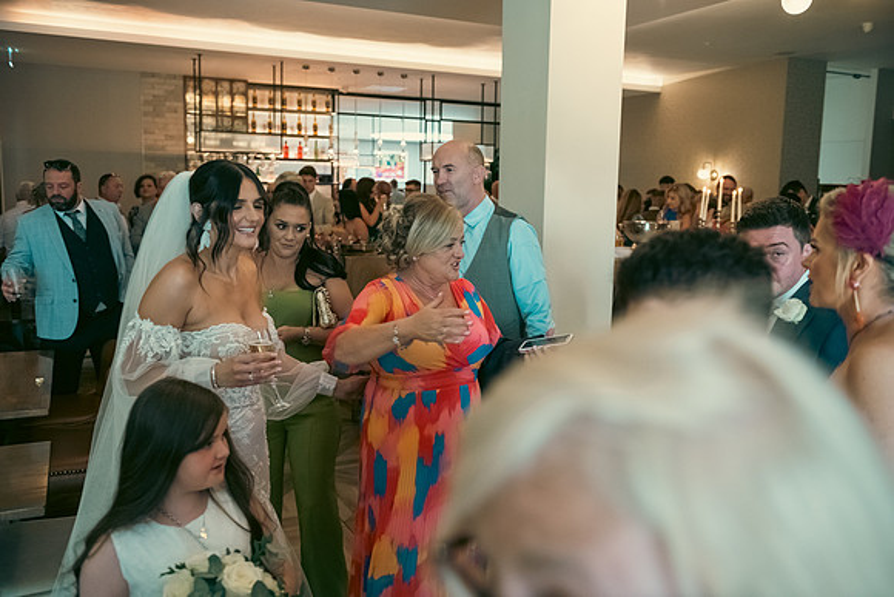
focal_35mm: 32
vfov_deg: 41.1
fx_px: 795
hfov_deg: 58.7
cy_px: 298
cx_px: 447
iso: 2000
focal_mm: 32
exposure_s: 1/160
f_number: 3.5
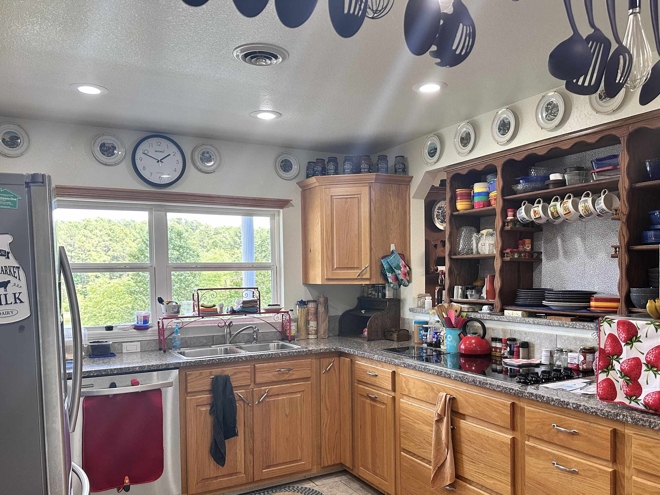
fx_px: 553
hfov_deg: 61.5
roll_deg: +0.8
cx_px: 362
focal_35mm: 29
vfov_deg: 48.0
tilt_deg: -1.7
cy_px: 295
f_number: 1.78
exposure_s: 1/120
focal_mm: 6.86
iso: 200
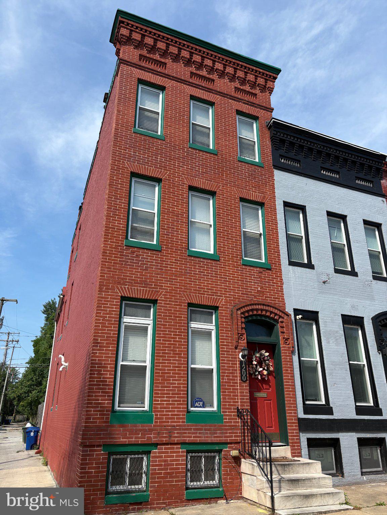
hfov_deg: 53.1
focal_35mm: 26
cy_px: 258
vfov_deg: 67.3
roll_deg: -0.8
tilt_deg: +22.6
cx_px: 194
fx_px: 388
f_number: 1.6
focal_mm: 5.96
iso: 50
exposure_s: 1/2283
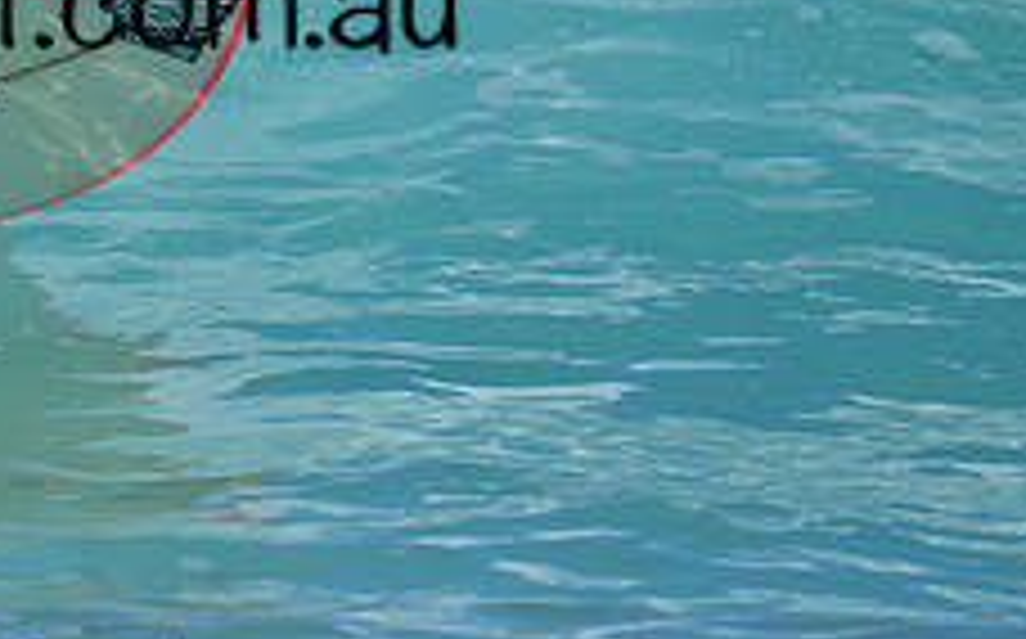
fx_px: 79752
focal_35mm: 2855
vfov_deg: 0.5
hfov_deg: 0.7
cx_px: -380
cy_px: 115
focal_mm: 800
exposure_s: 1/2500
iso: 280
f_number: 6.3
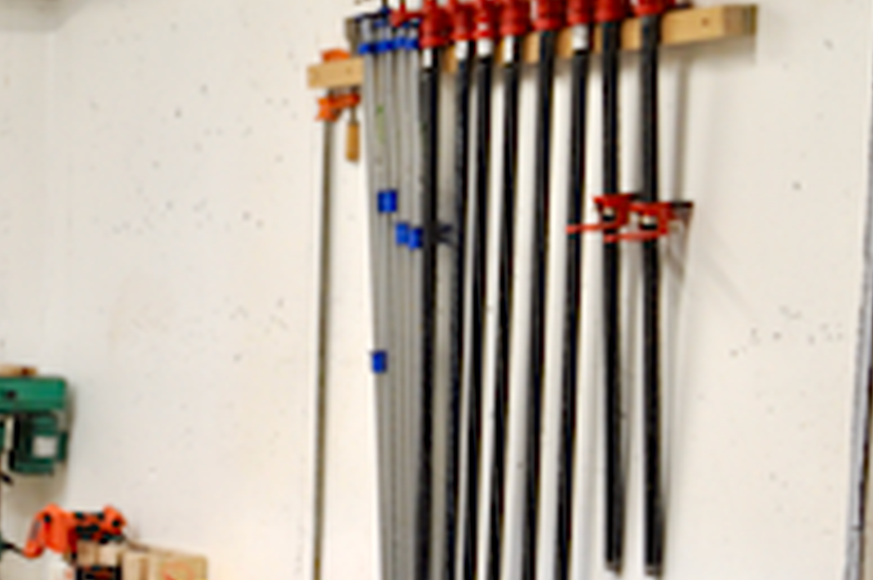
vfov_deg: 15.0
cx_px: -292
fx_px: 2156
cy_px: 598
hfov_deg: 20.7
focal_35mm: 89
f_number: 3.5
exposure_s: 1/60
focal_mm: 18
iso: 280
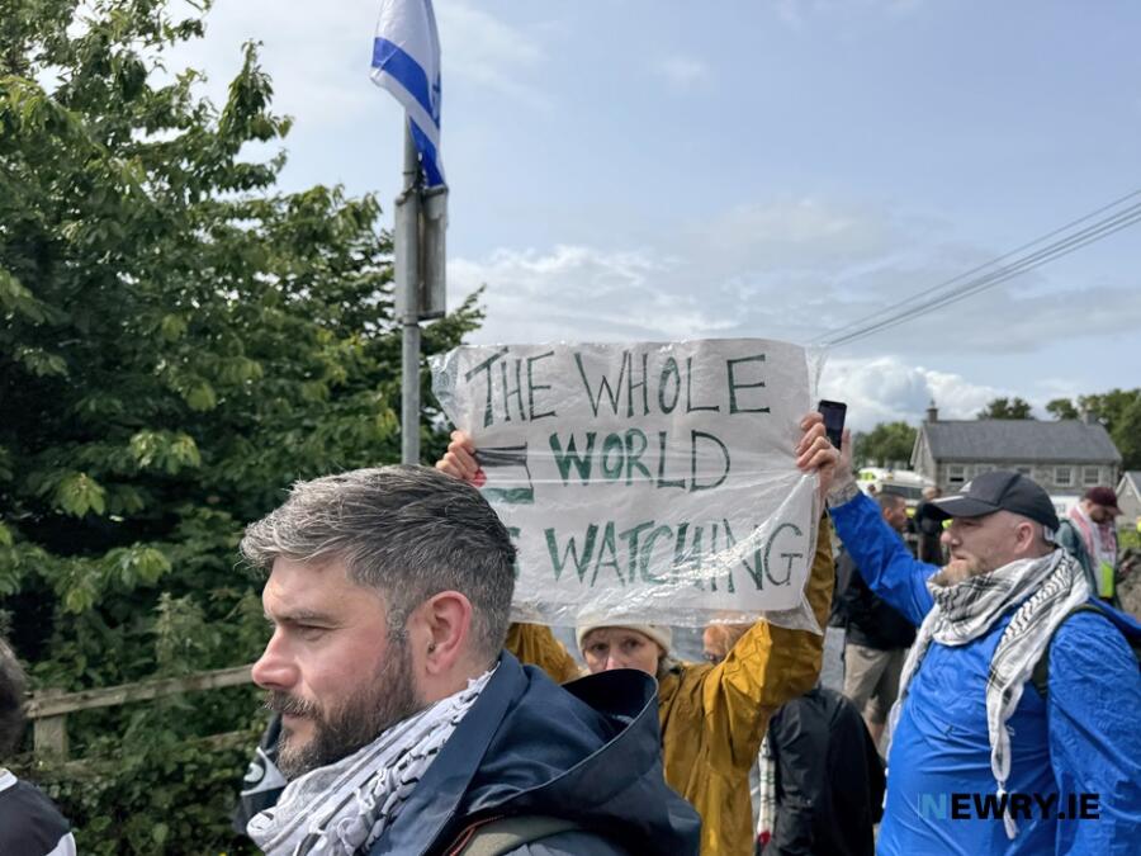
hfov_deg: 71.6
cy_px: 428
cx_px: 570
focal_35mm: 24
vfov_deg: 56.8
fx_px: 791
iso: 80
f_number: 1.78
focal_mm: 6.76
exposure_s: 1/7092
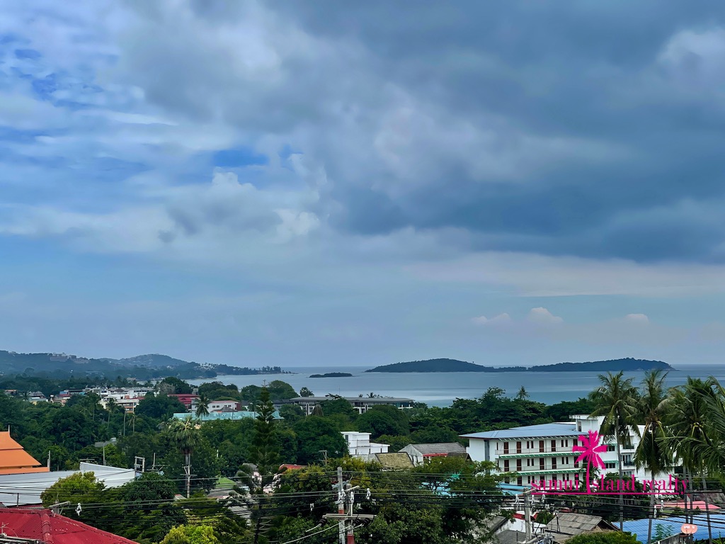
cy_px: 272
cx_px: 362
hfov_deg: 30.3
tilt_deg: +4.0
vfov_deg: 22.9
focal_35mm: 64
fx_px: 1340
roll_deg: +0.3
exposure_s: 1/2273
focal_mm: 7.5
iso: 20
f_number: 2.2
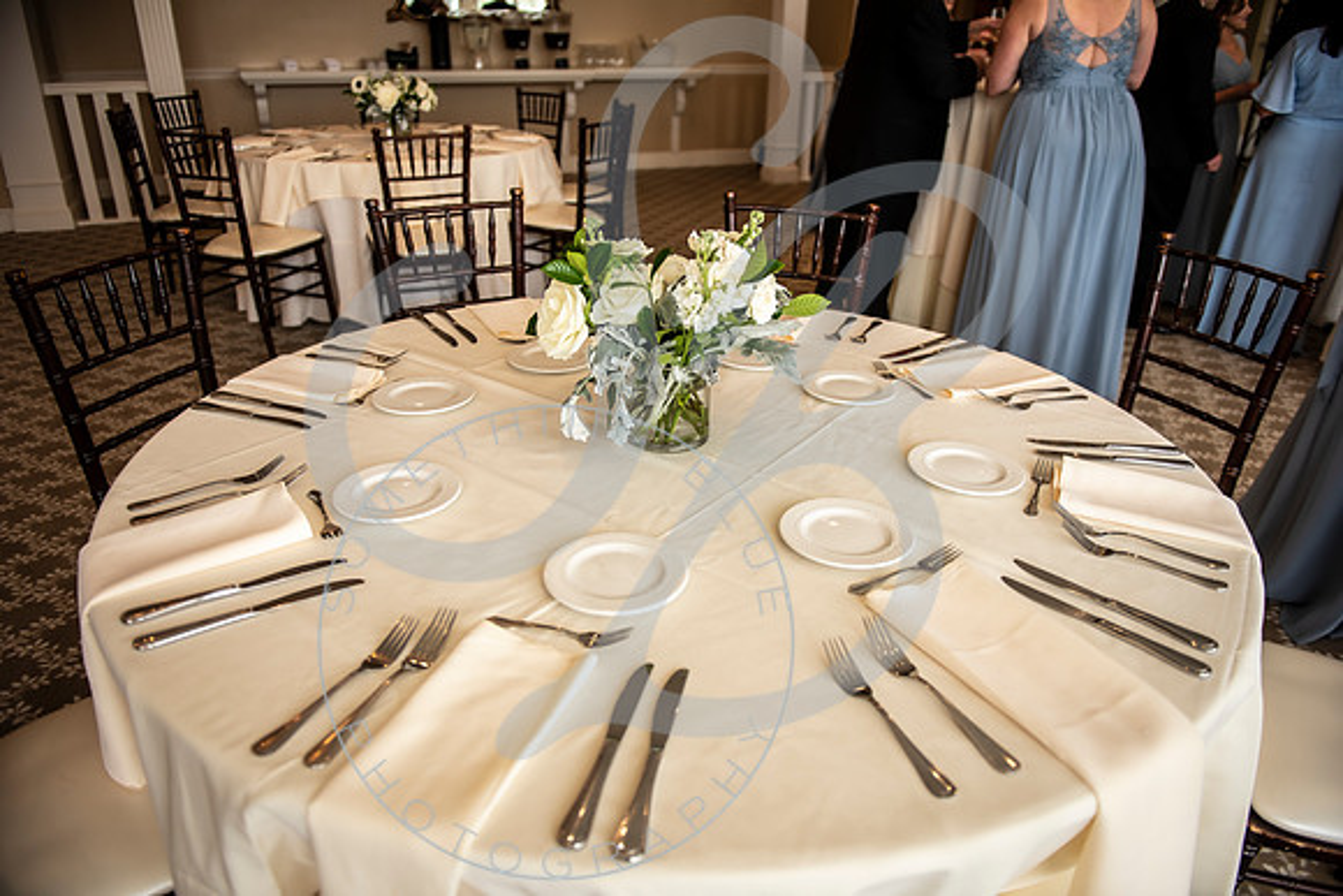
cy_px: 448
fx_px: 896
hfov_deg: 73.7
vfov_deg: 53.2
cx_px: 672
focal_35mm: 24
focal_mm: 24
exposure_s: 1/160
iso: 100
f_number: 2.8
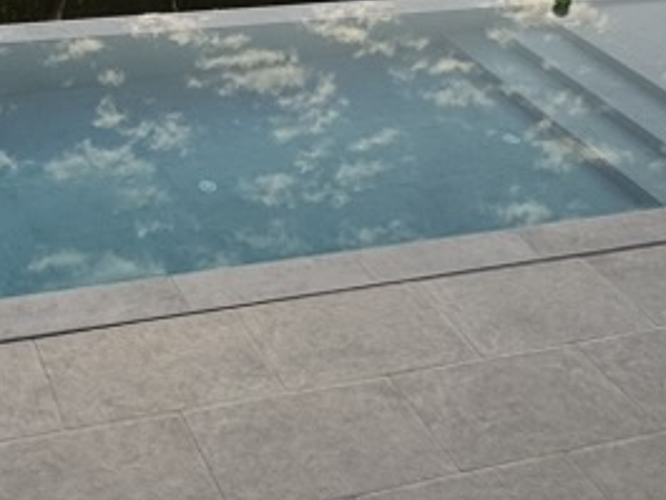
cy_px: -153
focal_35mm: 54
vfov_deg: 23.8
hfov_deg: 32.6
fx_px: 1039
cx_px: -3
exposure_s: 1/1160
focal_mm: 2.22
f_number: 2.2
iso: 40
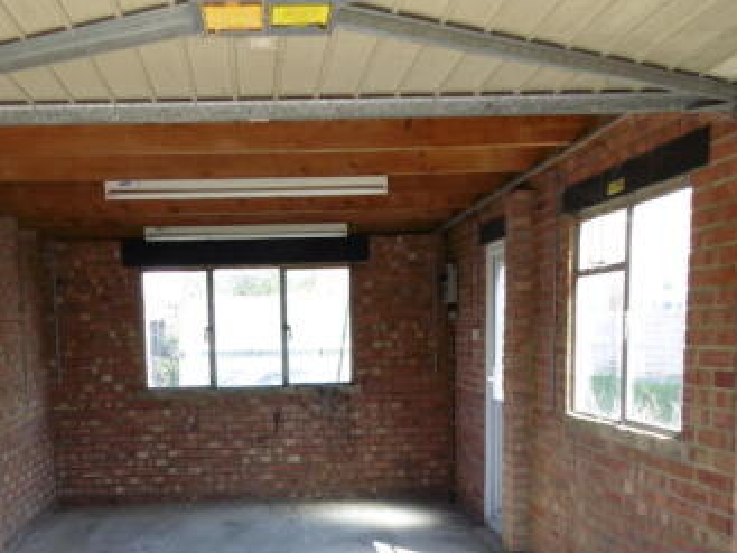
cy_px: 431
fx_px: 831
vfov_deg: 35.8
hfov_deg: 47.4
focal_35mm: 39
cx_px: 277
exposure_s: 1/125
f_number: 3
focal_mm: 4
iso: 100
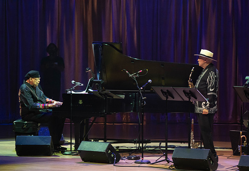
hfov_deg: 9.9
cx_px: 122
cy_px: 92
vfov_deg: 6.8
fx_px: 1432
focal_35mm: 205
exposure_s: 1/320
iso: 3200
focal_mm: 187
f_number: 5.6
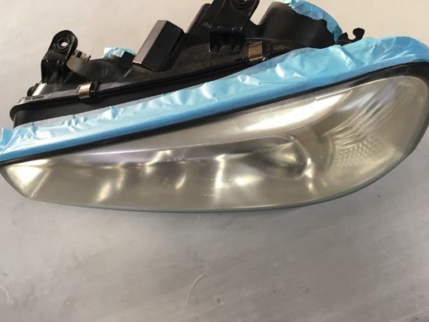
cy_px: 161
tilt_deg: -67.6
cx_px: 214
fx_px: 360
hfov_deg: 61.6
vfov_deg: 48.3
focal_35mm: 29
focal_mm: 4.15
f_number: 2.2
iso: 50
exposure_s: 1/30
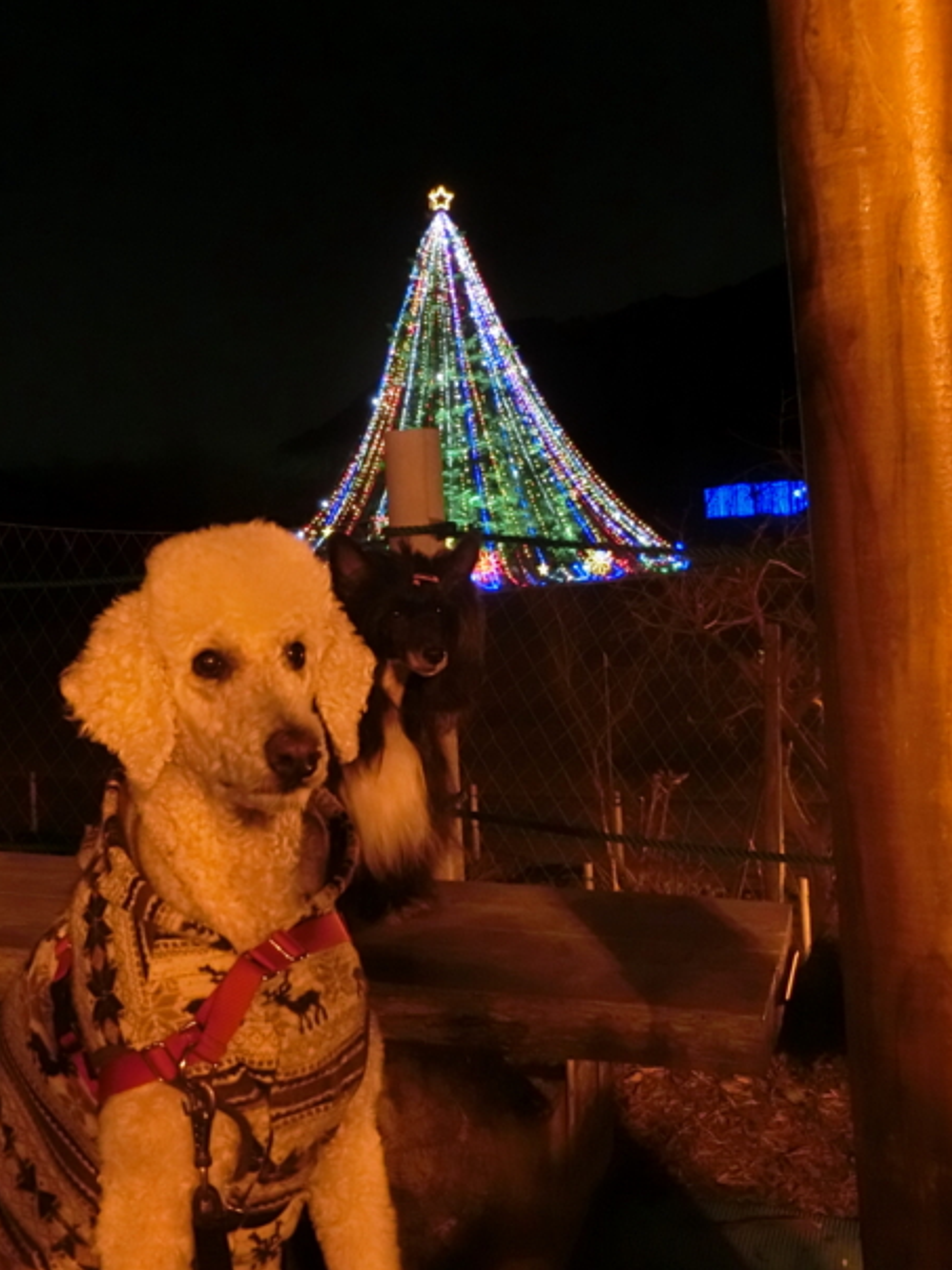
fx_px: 1650
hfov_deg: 32.1
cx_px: 418
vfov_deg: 42.0
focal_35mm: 45
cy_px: 551
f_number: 3.9
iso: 400
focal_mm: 6
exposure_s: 1/4
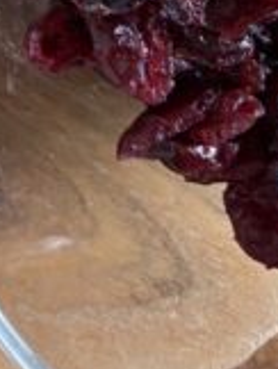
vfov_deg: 10.2
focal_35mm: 164
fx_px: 1752
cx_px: -308
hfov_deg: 8.5
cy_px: -560
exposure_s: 1/60
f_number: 1.6
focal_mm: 5.96
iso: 160
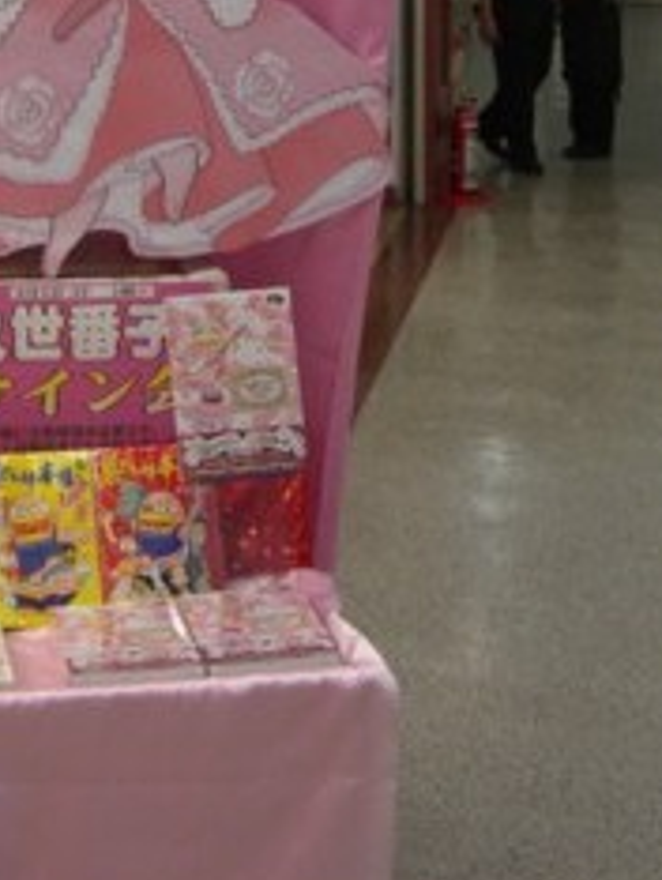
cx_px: 150
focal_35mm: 73
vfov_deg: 25.8
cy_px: 90
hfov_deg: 20.0
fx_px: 1858
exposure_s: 1/125
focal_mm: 7.9
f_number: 2.8
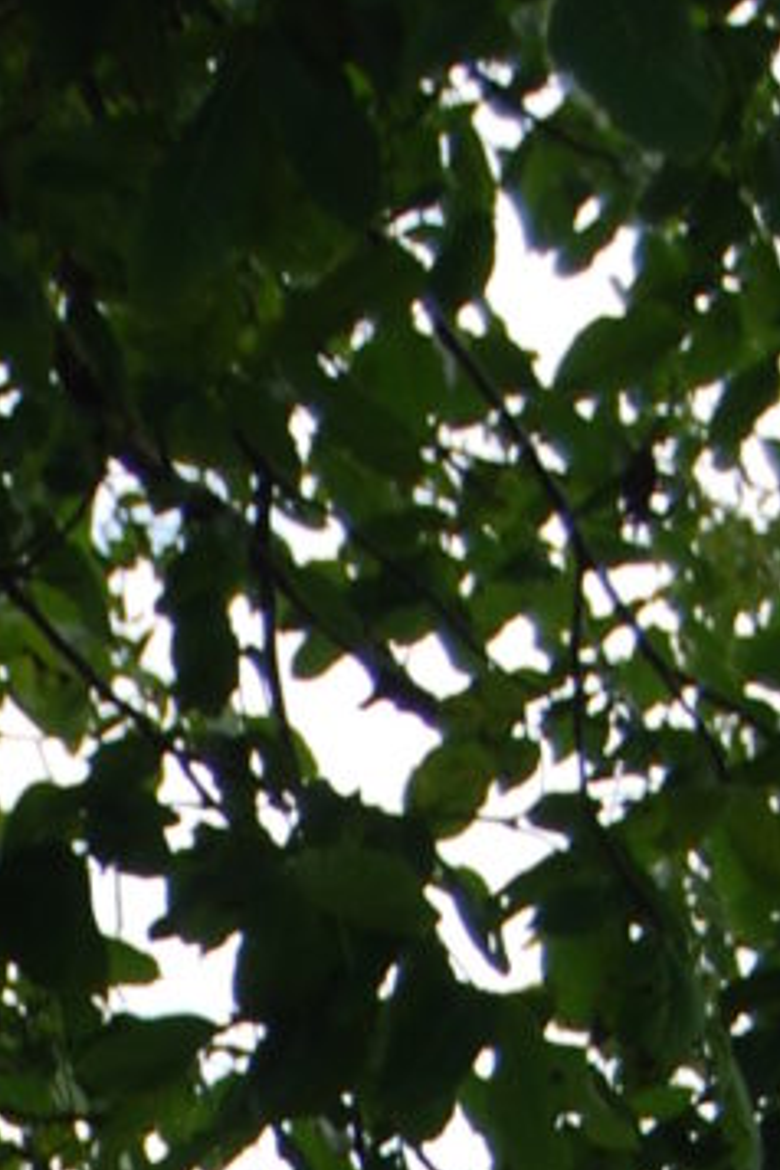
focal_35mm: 414
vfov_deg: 4.8
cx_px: -431
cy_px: 2973
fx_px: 13454
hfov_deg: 3.3
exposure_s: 1/160
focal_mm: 48
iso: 100
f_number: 6.3
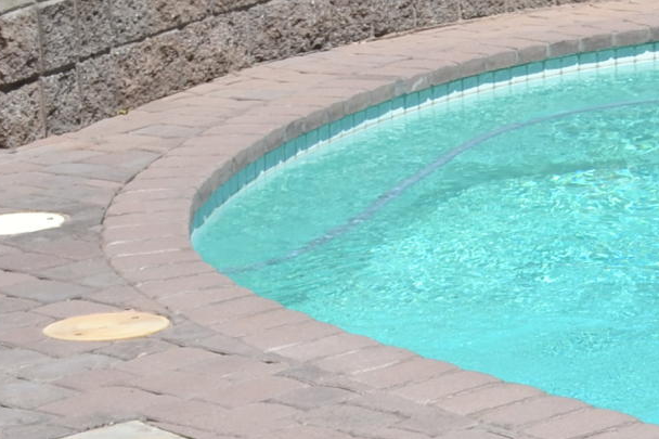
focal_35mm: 148
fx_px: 2708
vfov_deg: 9.2
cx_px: 1317
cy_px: -79
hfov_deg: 12.3
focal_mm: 20
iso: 100
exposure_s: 1/250
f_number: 8
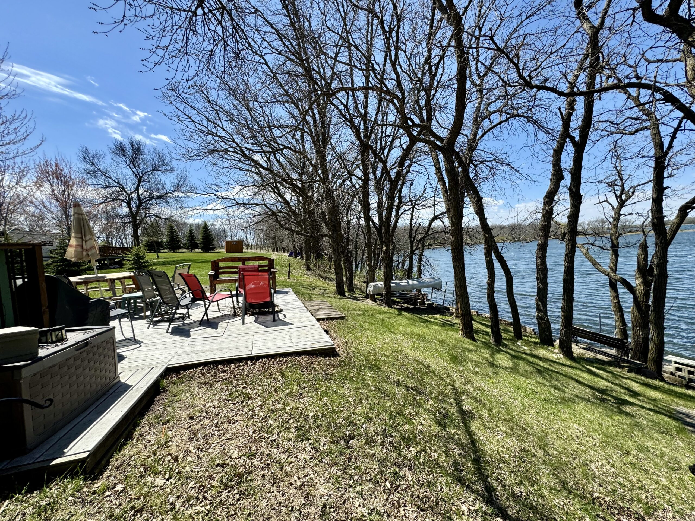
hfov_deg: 102.1
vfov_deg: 85.7
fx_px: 281
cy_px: 260
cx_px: 348
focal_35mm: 14
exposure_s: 1/1420
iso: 50
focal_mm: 2.22
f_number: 2.2
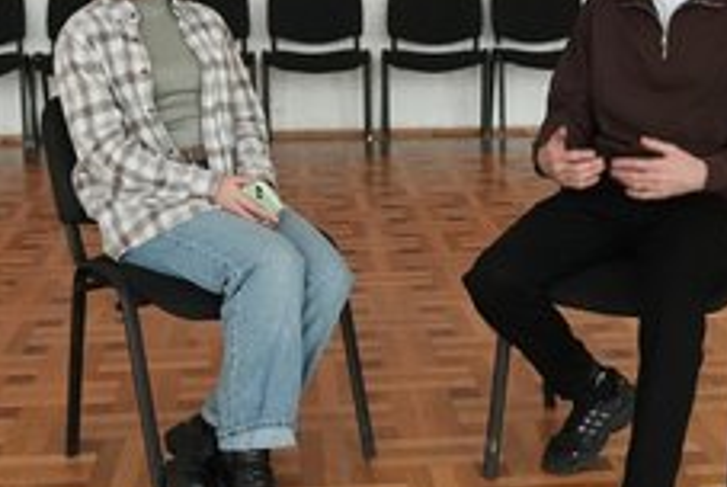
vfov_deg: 30.6
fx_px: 890
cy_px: 239
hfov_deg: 44.1
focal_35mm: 44
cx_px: 458
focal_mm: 25
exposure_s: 1/200
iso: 12800
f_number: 2.8
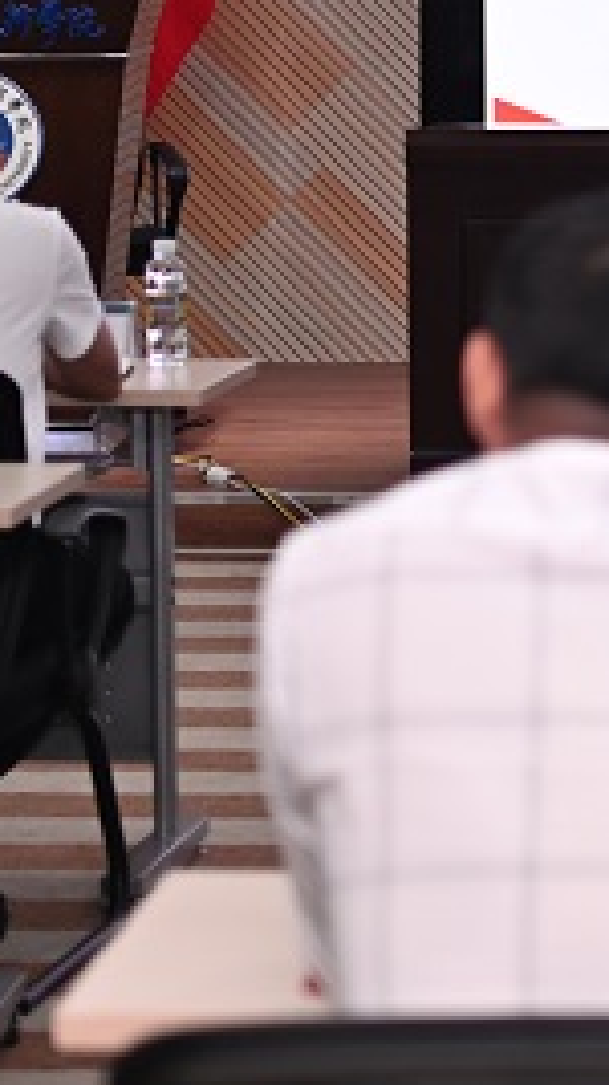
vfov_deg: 13.0
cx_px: 897
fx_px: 4741
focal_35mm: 165
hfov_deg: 7.2
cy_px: 272
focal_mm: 40
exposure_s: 1/160
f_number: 2
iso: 200
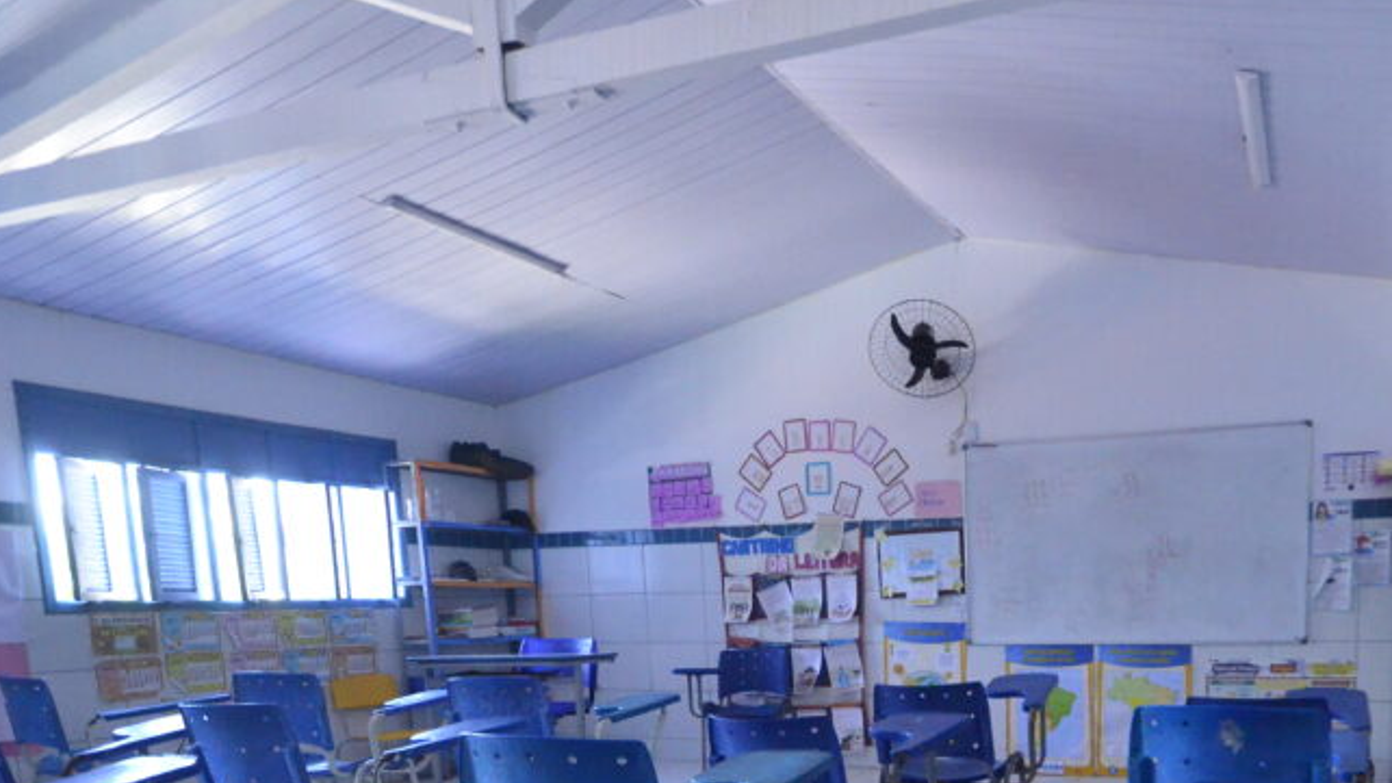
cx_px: 993
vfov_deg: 41.7
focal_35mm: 25
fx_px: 923
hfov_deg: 70.5
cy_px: 729
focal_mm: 10
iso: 4000
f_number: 4.5
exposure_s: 1/160
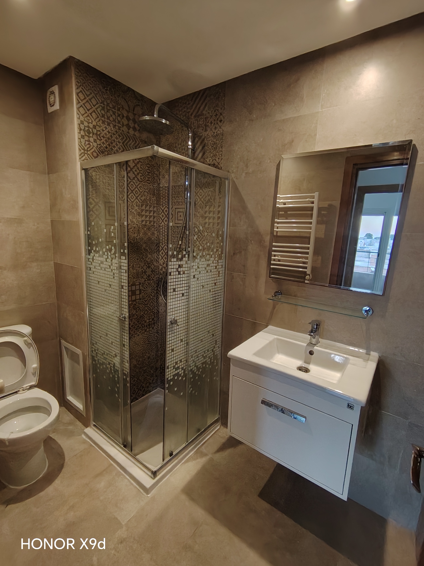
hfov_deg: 74.7
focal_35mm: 17
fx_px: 278
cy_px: 283
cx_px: 212
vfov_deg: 91.0
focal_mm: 1.42
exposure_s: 1/16.7
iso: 1201
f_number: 2.2
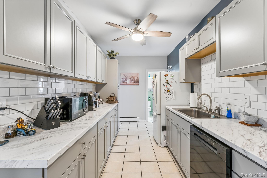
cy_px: 89
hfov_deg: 95.3
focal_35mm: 16
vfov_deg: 72.4
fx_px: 122
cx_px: 134
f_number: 13
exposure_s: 1/2
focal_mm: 16.4
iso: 400
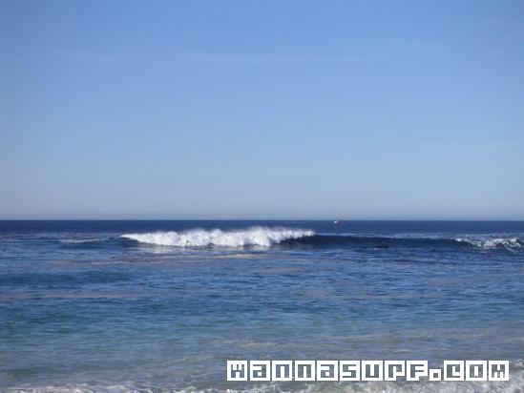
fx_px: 1681
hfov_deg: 17.7
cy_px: 196
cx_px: 262
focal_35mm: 111
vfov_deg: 13.3
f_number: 8
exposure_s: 1/180
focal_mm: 17.1
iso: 50
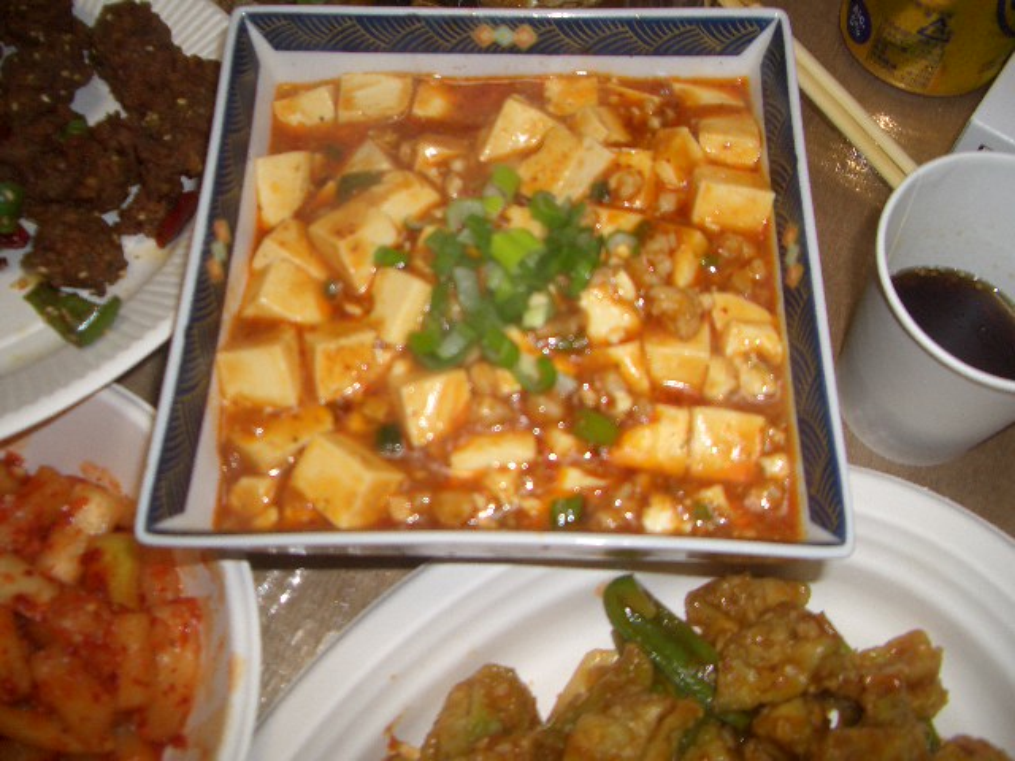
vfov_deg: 40.7
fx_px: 1026
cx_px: 508
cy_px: 380
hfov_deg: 52.6
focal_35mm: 35
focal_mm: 5.8
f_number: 2.6
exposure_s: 1/60
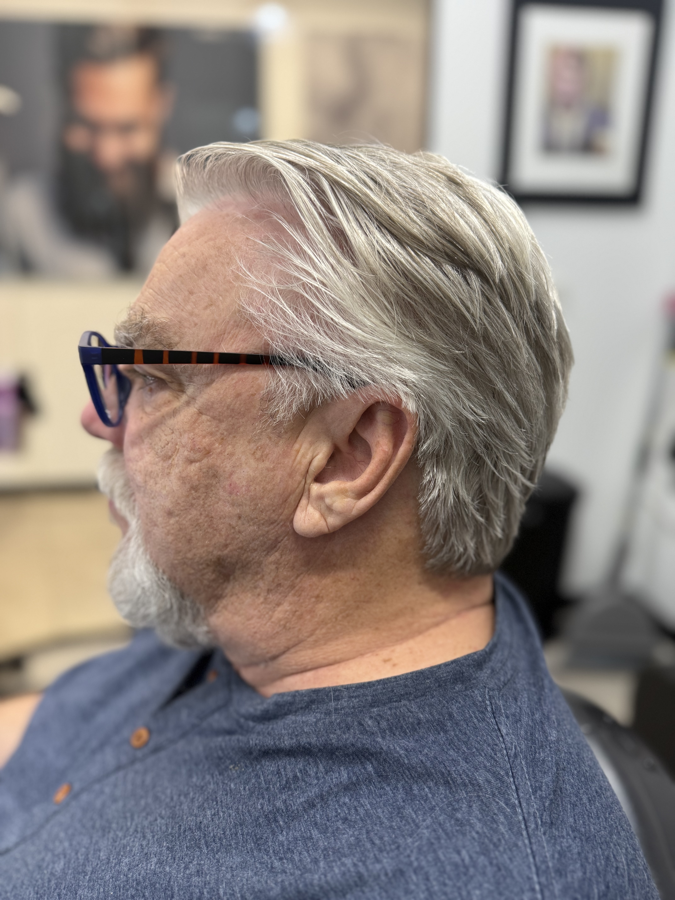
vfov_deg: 71.6
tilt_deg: -17.2
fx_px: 624
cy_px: 450
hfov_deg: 56.8
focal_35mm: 24
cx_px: 338
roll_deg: -0.4
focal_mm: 6.76
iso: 160
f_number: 1.78
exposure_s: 1/120
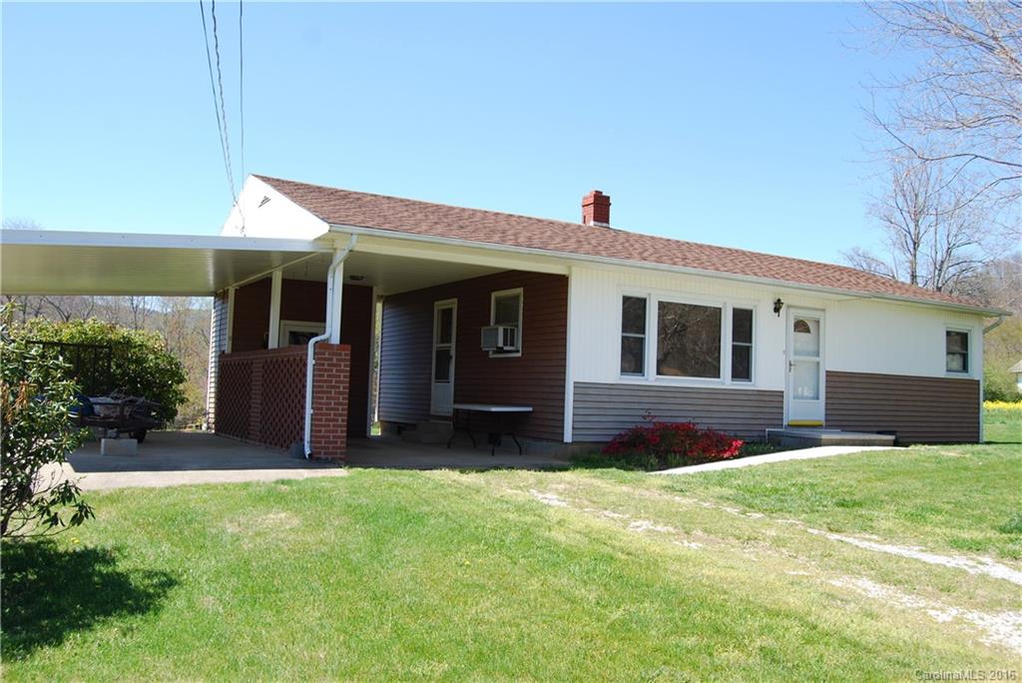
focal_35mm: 30
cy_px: 342
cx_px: 511
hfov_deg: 61.9
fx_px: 852
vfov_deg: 43.7
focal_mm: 20
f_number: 6.3
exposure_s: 1/160
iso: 100
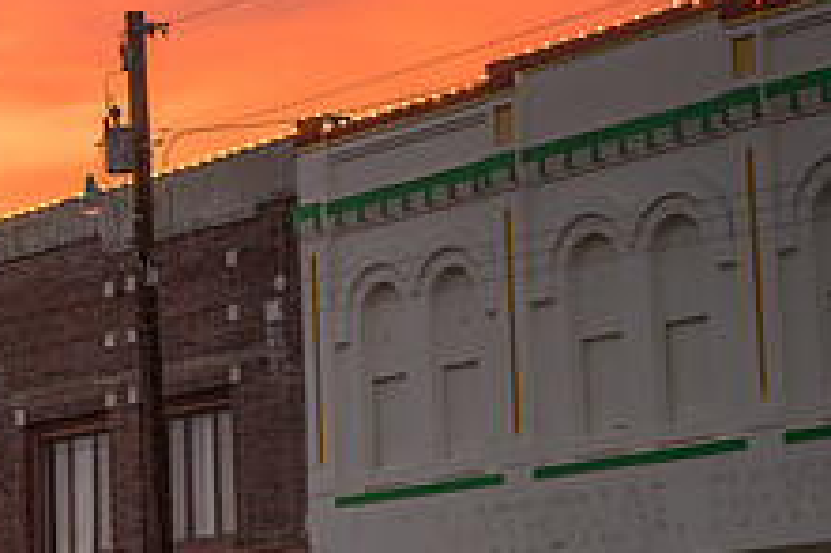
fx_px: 3022
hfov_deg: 15.0
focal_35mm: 131
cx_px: -229
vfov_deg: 10.5
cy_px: 316
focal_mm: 50
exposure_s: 1/320
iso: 500
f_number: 2
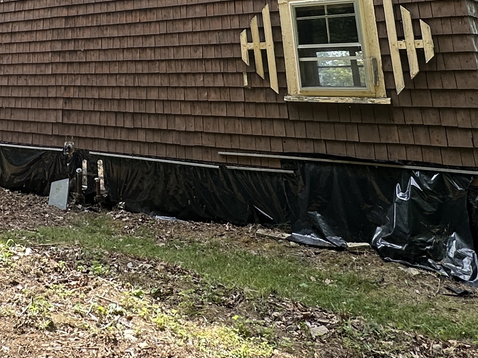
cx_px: 19
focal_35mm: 47
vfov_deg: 27.0
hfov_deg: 36.9
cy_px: -80
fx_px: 649
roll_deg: -0.8
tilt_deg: +14.2
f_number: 2.2
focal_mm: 2.22
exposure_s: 1/171
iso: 40
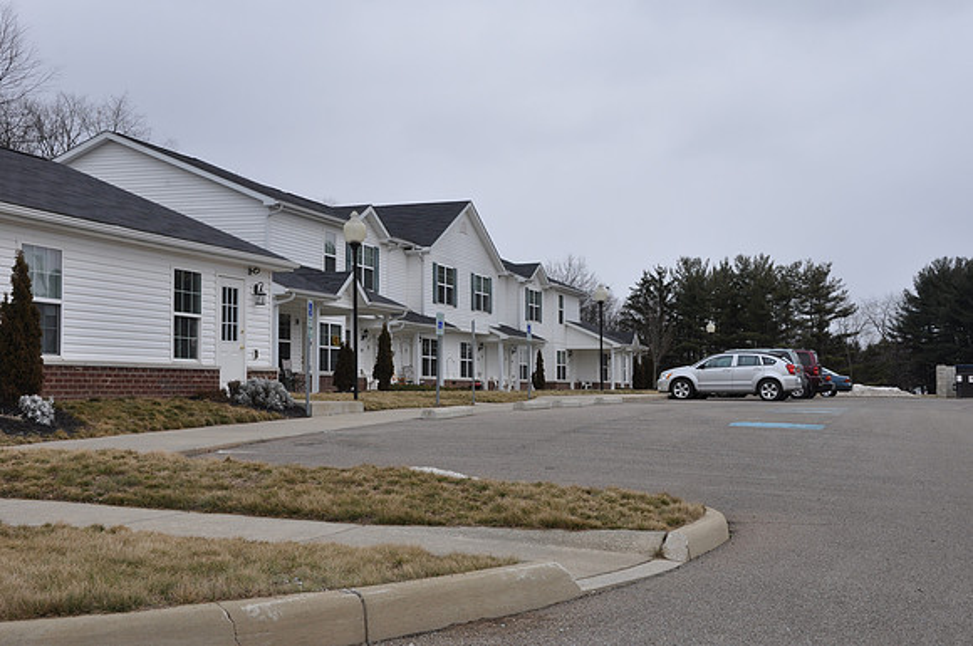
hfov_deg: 38.9
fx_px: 1376
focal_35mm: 51
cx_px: 486
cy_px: 323
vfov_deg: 26.4
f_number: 11
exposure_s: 1/160
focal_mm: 34
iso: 200
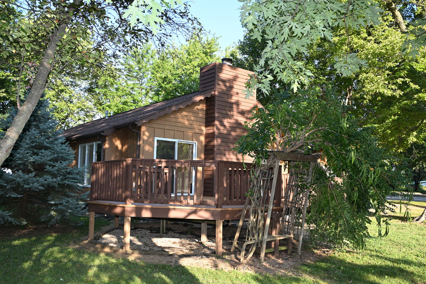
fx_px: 390
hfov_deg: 57.2
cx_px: 213
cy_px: 142
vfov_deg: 40.0
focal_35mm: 33
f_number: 5.6
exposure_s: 1/125
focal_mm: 22
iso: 160
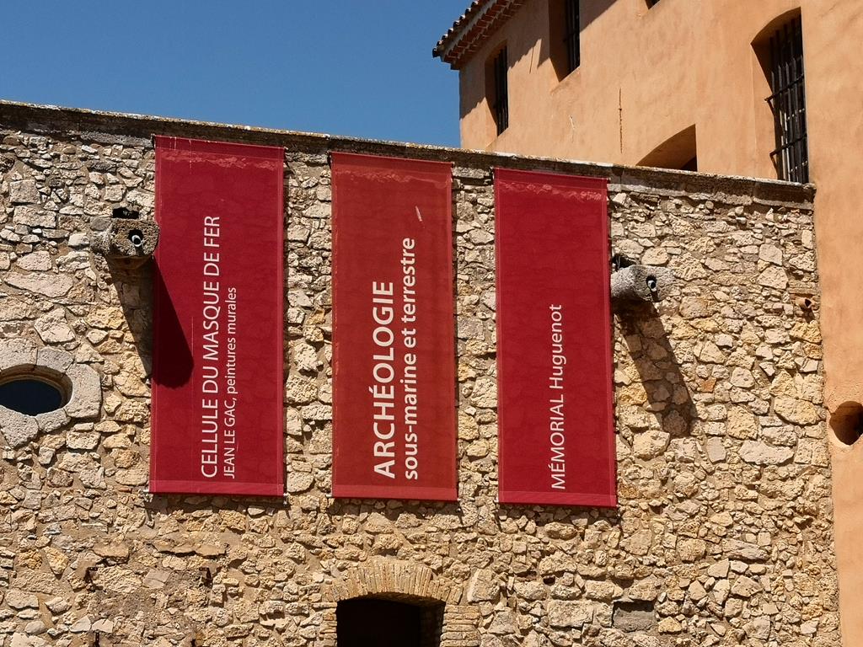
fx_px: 1670
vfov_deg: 21.9
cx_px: 432
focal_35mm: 67
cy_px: 324
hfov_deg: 29.0
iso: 50
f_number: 1.6
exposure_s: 1/3333
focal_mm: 3.95
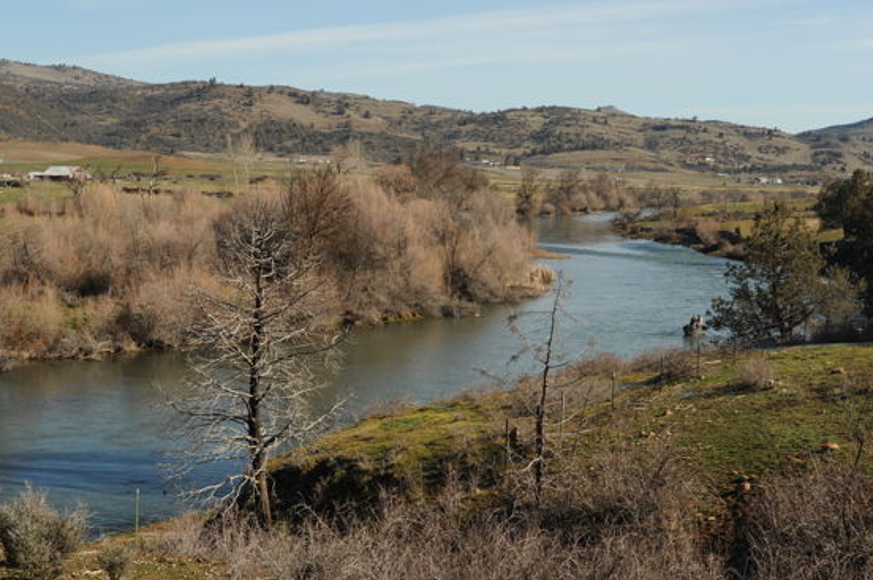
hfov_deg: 34.5
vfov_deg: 23.3
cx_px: 424
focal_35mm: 58
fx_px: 1405
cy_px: 289
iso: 200
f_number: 9
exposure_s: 1/500
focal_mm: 40
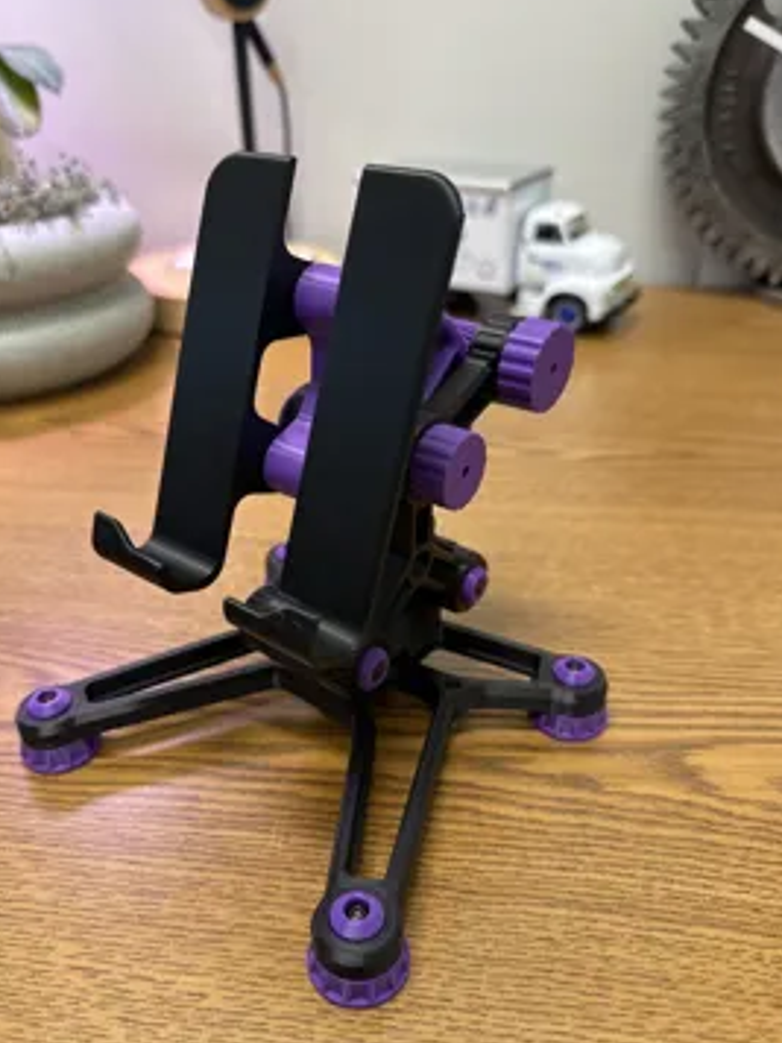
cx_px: 357
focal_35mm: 27
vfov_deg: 65.2
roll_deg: +1.6
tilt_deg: -30.2
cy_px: 563
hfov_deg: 51.3
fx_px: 813
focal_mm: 6.86
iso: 200
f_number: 1.78
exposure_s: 1/75
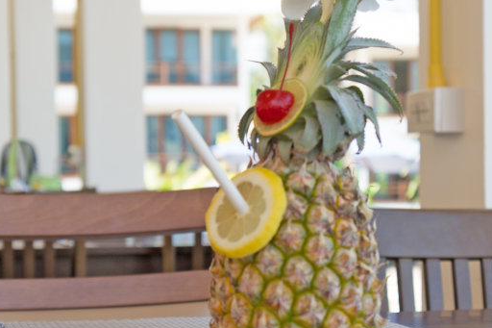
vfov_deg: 15.2
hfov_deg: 22.6
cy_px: 220
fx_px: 1230
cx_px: 265
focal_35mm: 90
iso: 200
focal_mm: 30
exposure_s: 1/400
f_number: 4.5
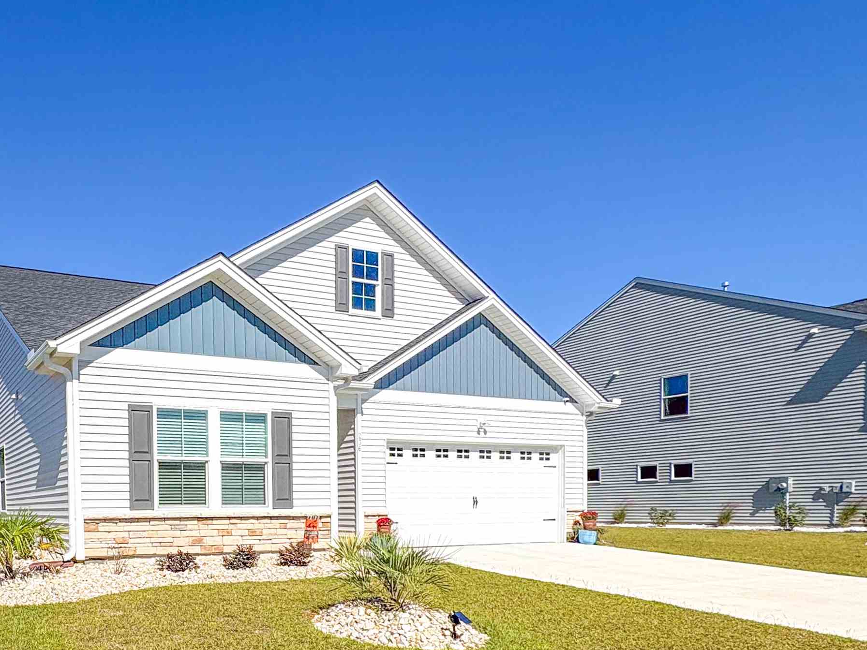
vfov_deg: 54.1
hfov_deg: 70.4
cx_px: 325
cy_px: 491
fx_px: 601
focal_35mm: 24
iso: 50
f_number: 2.2
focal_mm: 2.22
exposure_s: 1/5000
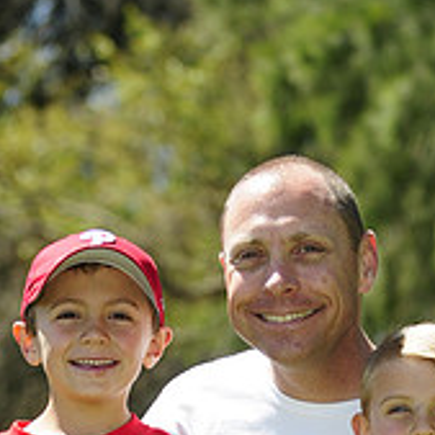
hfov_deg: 4.4
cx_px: 266
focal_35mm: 394
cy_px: 631
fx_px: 5602
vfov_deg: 4.4
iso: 200
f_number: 4.5
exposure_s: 1/1000
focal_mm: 90
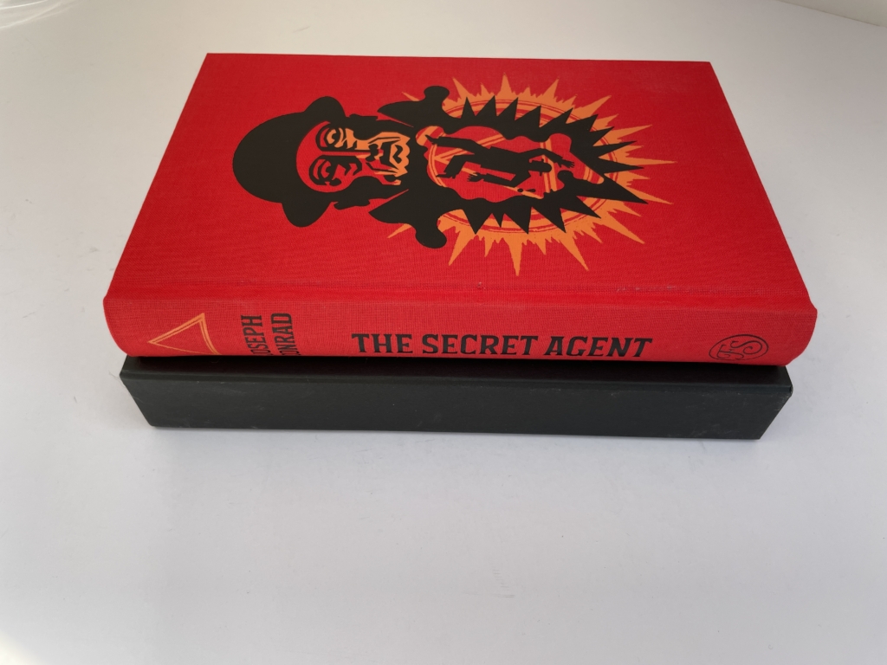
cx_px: 444
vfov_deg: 53.1
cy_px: 332
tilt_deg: -51.7
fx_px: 666
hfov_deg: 67.3
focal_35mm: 26
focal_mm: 4.2
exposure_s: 1/485
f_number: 1.6
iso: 32
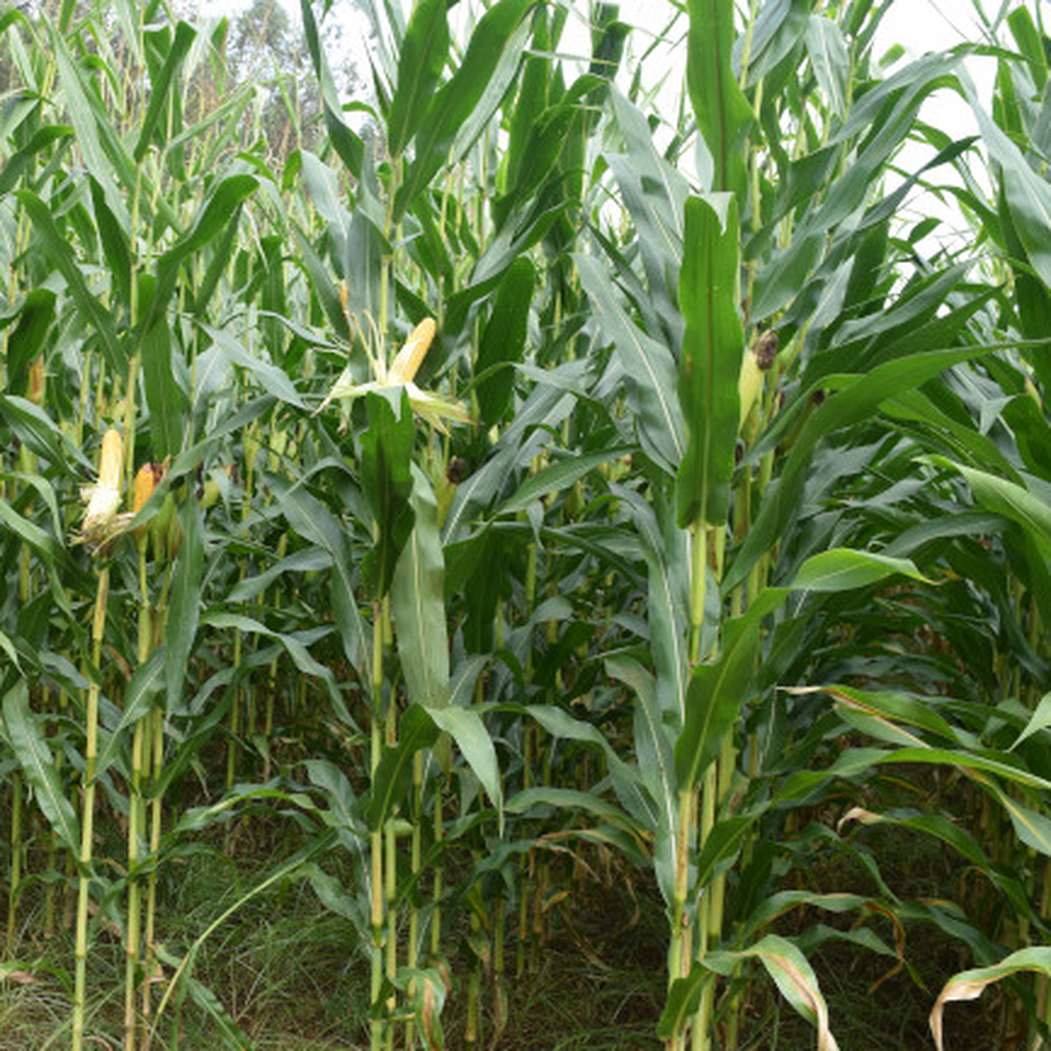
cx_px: 362
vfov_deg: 47.2
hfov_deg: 46.6
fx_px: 1202
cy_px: 527
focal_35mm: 35
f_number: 8
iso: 360
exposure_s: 1/250
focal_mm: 18
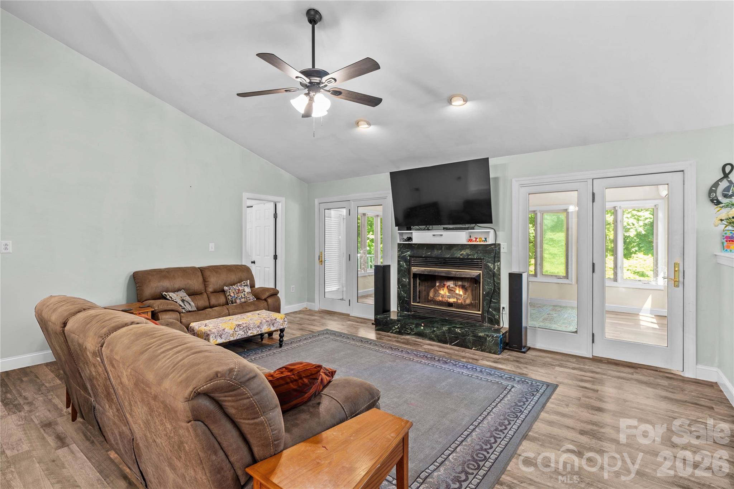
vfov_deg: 73.7
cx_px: 367
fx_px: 326
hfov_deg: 96.7
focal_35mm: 16
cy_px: 244
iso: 100
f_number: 8
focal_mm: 16
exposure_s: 1.6
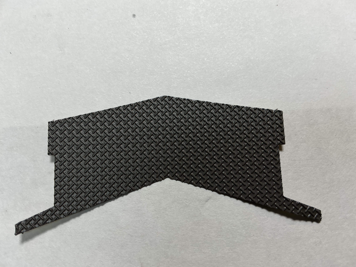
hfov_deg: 61.7
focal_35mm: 29
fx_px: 298
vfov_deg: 48.2
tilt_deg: -80.6
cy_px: 134
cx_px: 178
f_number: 1.8
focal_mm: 3
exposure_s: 1/126
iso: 16
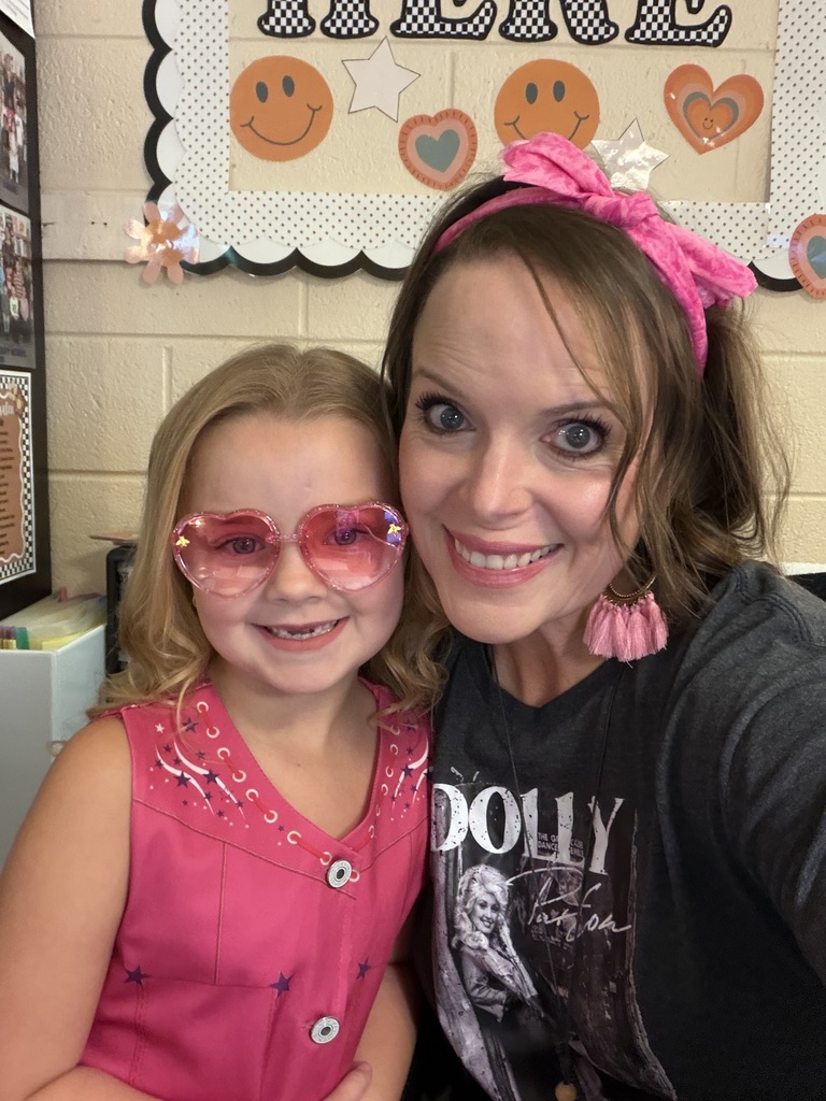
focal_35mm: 30
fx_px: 954
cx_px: 413
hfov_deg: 46.8
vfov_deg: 60.0
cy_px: 550
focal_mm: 2.71
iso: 400
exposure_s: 1/30
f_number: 1.9
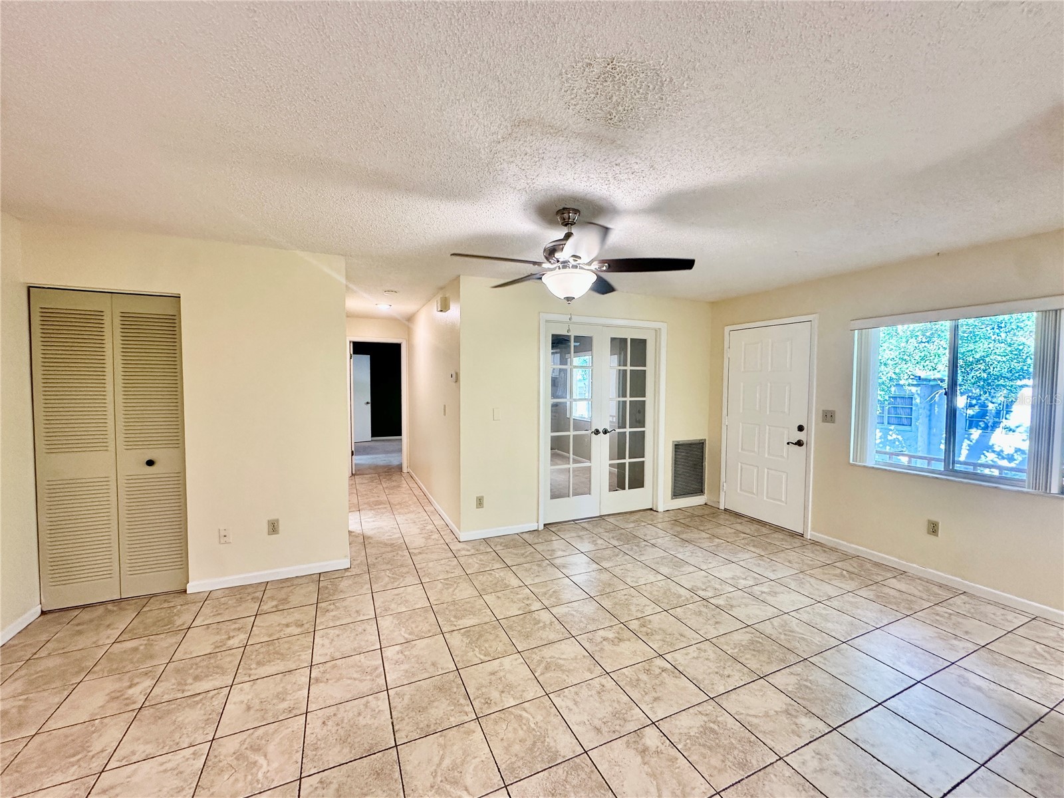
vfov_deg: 85.7
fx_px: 430
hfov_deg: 102.1
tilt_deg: -2.1
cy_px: 399
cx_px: 532
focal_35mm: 14
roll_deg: -0.8
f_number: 2.2
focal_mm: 2.22
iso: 160
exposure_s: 1/60
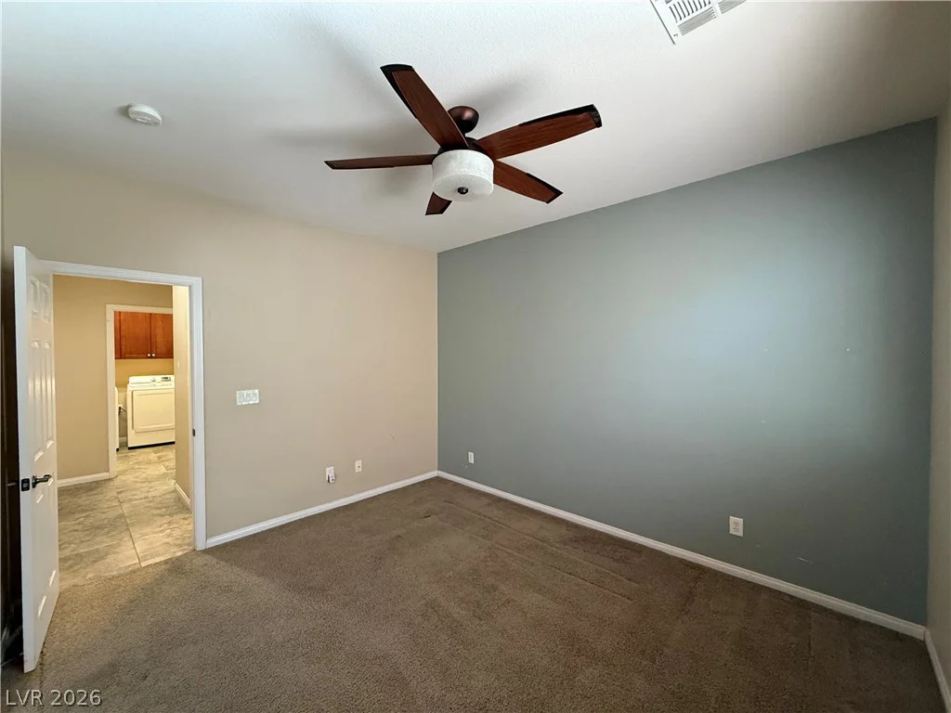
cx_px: 476
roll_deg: -0.2
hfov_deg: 102.1
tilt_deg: -0.9
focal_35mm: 14
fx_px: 385
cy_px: 356
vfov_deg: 85.7
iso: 500
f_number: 2.2
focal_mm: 2.22
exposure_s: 1/60
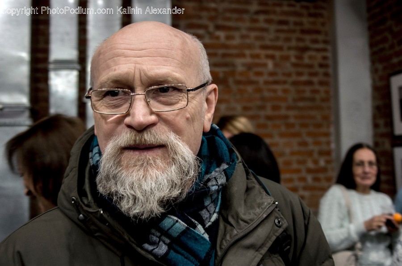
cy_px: 133
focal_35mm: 42
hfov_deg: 46.5
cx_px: 201
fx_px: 468
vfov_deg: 31.8
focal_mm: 28
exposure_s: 1/40
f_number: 3.5
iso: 800
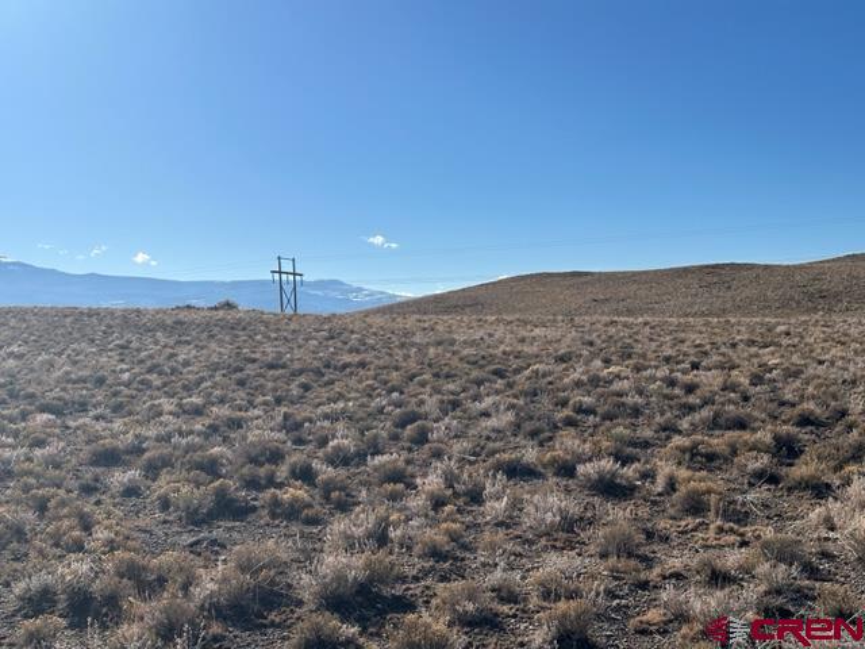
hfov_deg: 39.7
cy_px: 324
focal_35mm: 48
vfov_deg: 30.3
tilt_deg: +0.4
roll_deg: +2.3
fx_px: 1199
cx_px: 432
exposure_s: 1/8929
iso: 64
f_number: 1.78
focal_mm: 6.86
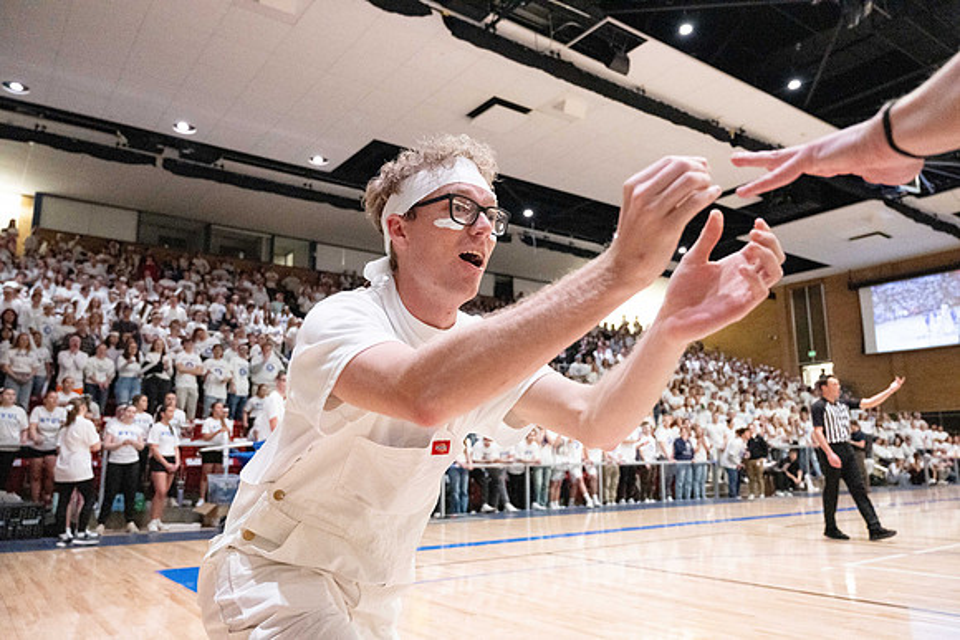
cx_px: 480
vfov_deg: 46.4
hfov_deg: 65.5
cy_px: 320
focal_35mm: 28
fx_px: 747
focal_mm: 28
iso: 10000
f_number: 4
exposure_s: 1/500
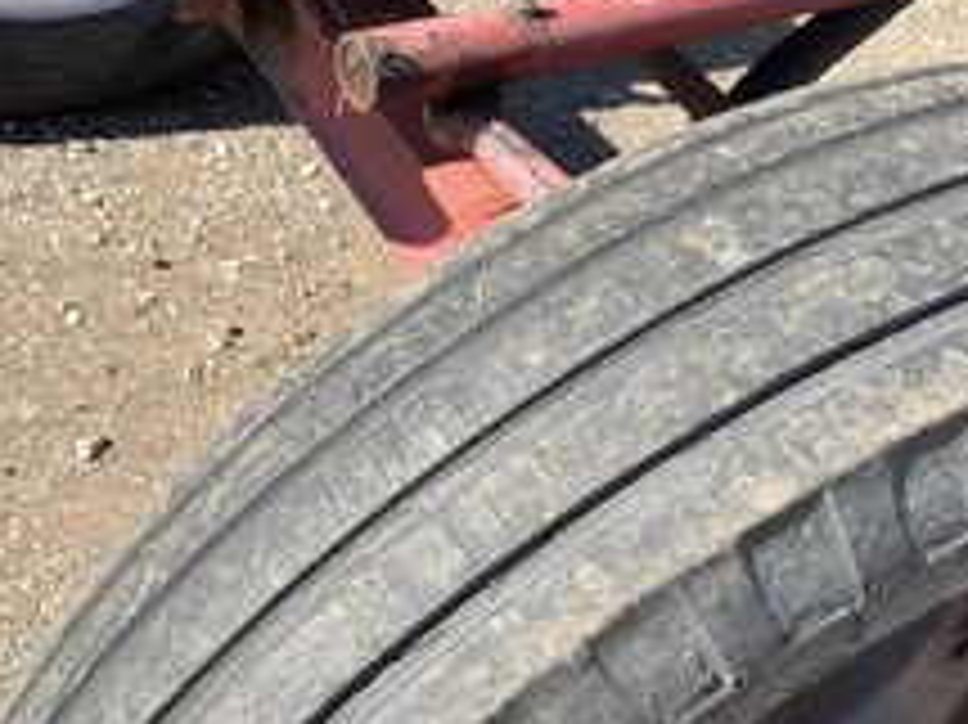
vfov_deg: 27.0
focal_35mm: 54
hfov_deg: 35.1
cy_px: 432
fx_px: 1509
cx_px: 675
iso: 25
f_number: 1.8
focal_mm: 3
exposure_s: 1/650
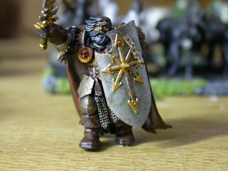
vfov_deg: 20.2
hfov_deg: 26.7
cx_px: 105
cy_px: 78
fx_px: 481
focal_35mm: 73
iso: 262
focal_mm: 14
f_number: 3.2
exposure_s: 1/4.3
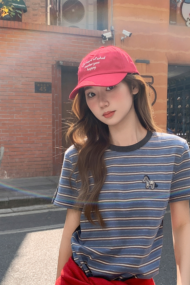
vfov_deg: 42.6
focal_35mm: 46
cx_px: 125
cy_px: 169
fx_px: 364
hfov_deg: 29.1
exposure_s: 1/358
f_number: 1.8
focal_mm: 4.25
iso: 25
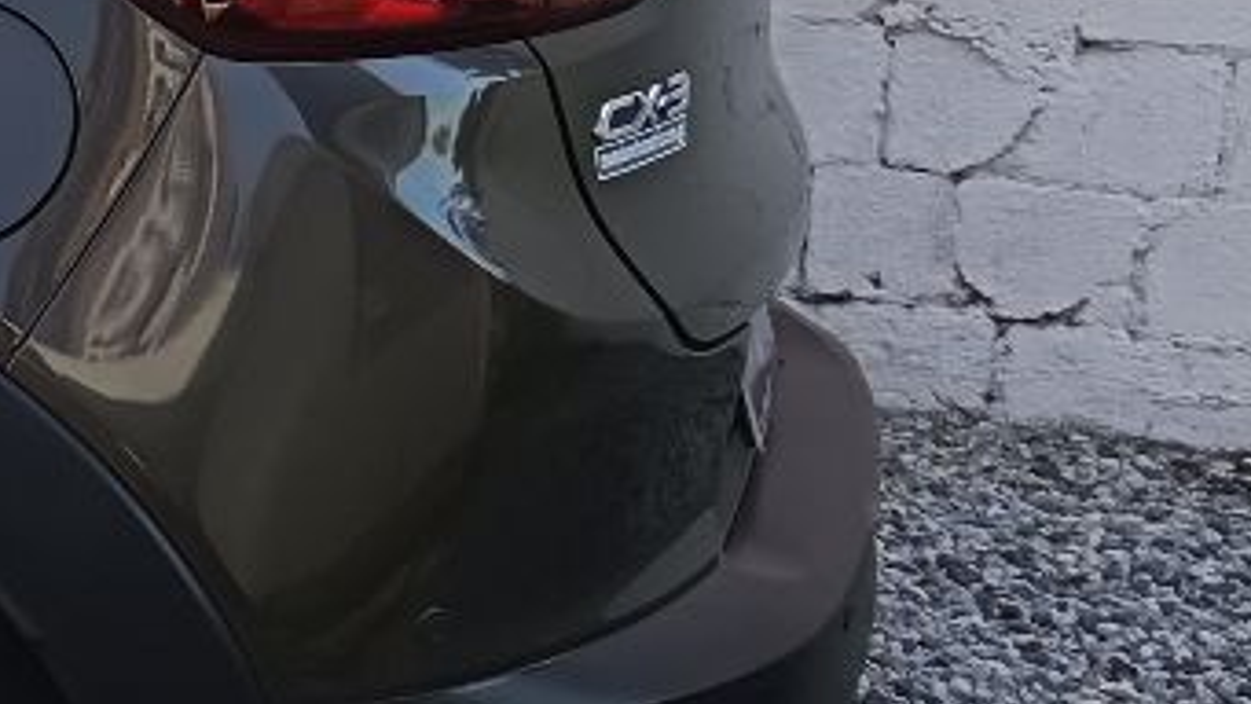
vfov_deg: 12.9
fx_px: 3052
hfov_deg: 18.7
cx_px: -917
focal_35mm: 92
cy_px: -103
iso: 265
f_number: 1.75
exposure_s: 1/600
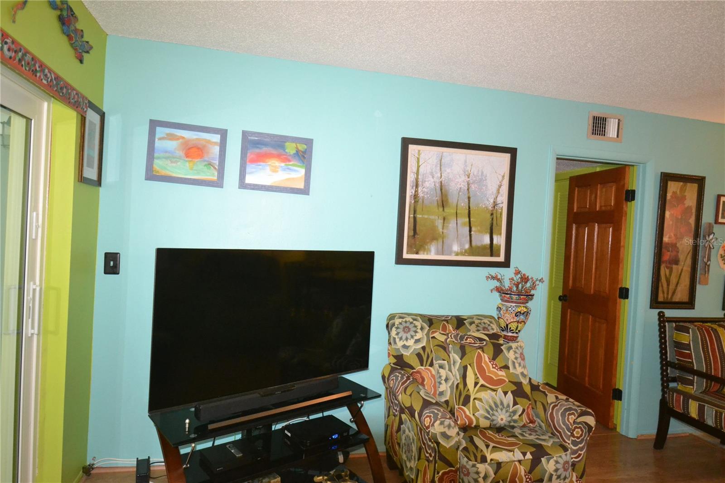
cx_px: 362
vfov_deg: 59.5
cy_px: 242
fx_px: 423
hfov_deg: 81.2
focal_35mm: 21
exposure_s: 1/60
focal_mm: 14
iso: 3200
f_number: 4
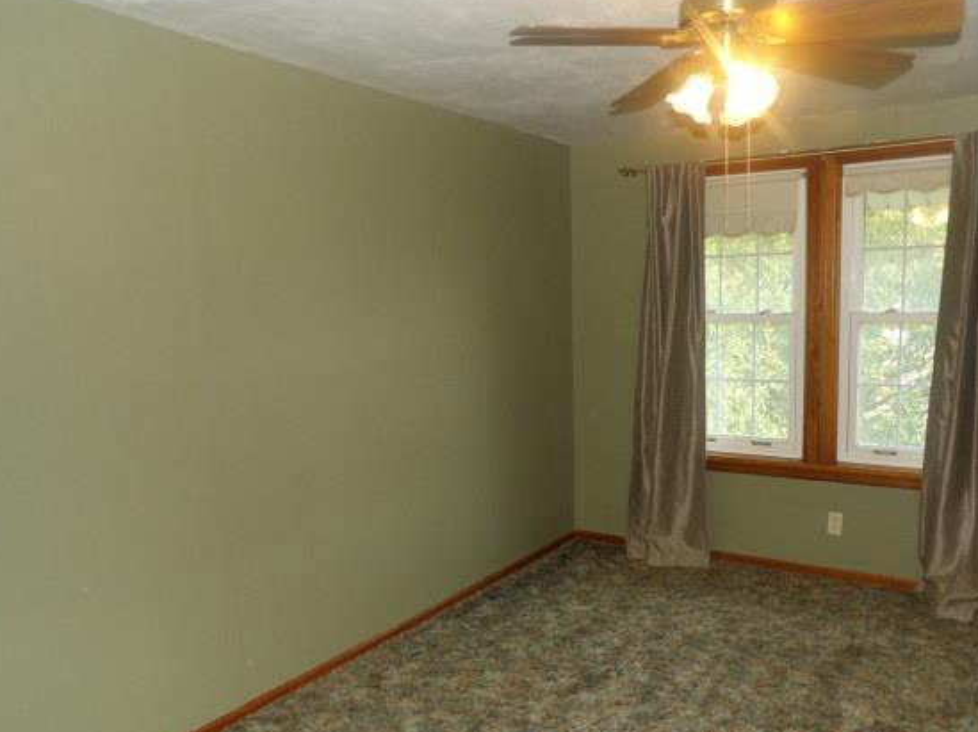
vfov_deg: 49.6
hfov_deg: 63.2
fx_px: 791
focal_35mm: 28
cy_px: 403
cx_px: 558
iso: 200
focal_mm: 4.3
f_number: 3.2
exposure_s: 1/33
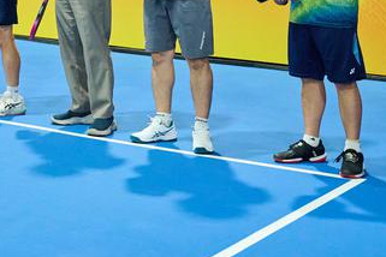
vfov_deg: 12.0
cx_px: 41
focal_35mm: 109
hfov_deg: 18.5
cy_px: -125
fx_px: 1169
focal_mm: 35
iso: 5000
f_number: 2.8
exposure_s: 1/640
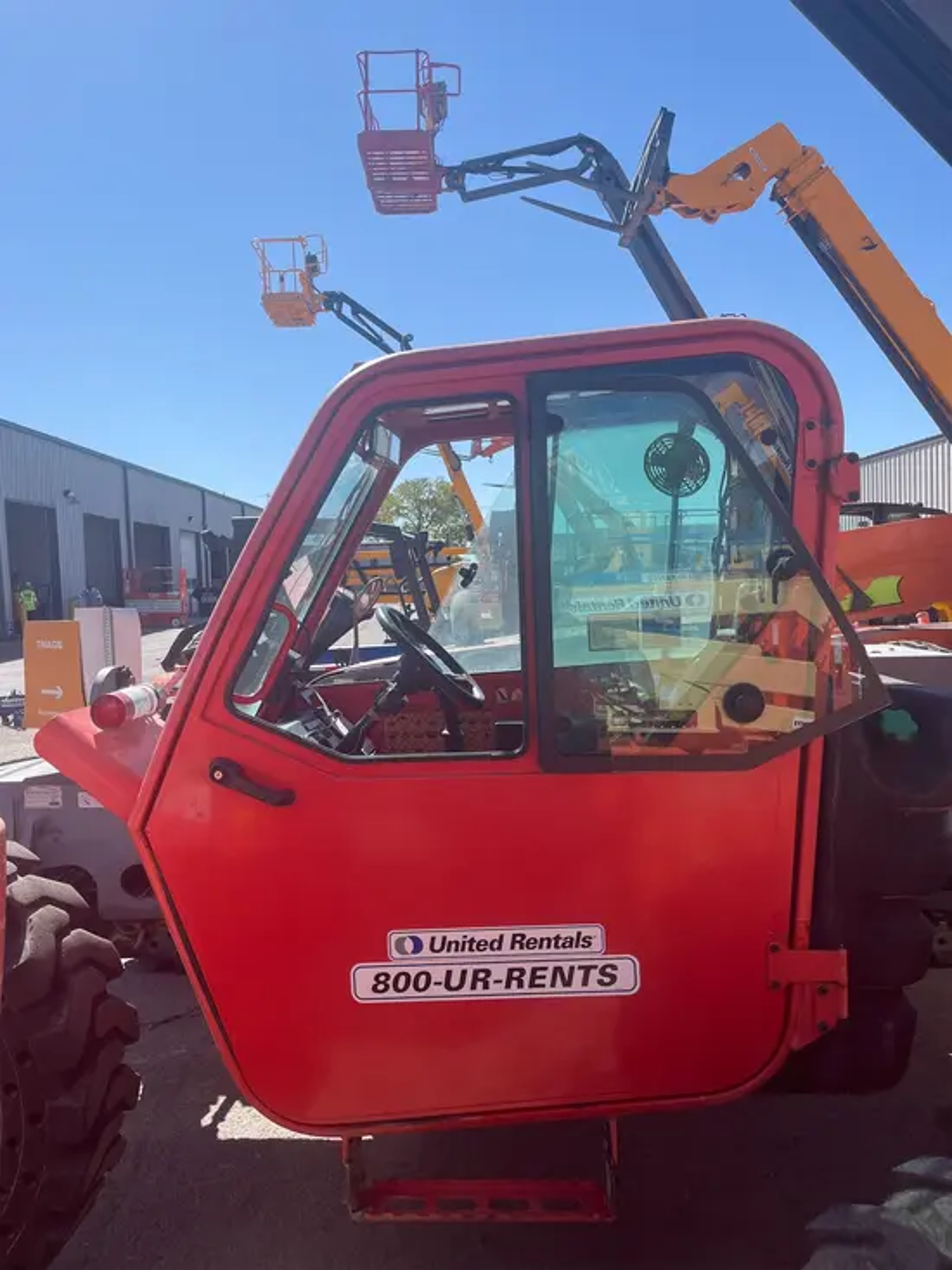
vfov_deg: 67.3
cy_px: 635
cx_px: 476
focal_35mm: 26
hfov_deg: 53.1
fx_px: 953
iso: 50
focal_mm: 5.1
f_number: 1.6
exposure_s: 1/2101
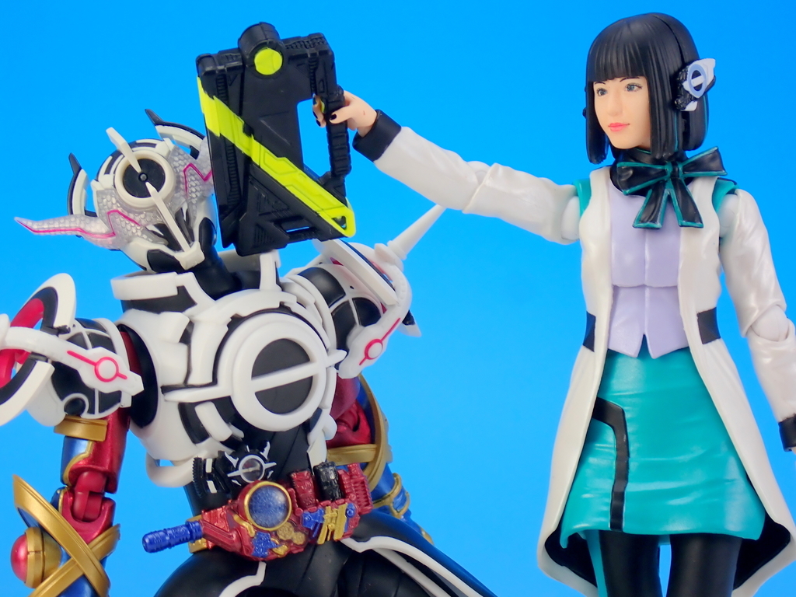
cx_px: 398
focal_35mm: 94
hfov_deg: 20.9
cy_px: 298
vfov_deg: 15.7
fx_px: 2162
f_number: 18
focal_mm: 16.79
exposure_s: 1.3
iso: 100
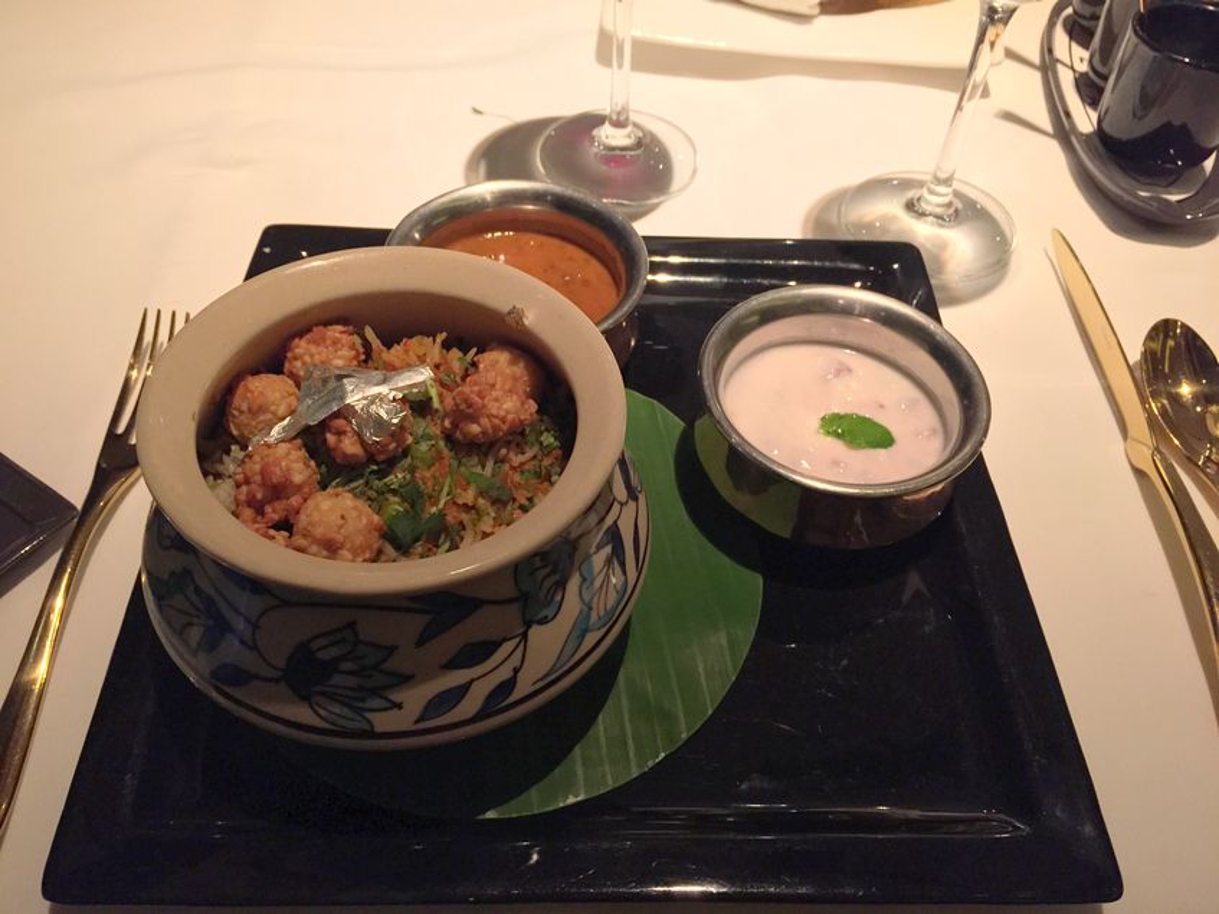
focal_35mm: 29
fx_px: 1021
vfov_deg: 48.2
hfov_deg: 61.7
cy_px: 457
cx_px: 610
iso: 250
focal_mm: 4.15
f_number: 2.2
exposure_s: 1/24
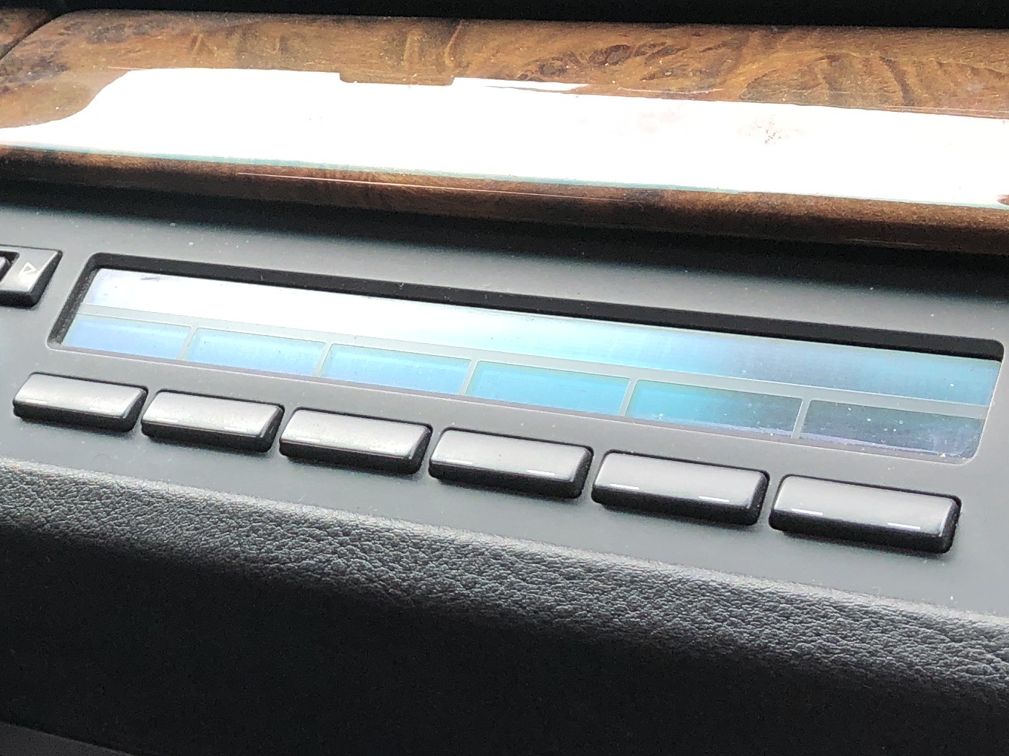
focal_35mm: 83
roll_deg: +0.4
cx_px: 157
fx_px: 2419
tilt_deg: -3.6
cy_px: 182
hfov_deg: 23.1
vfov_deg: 17.7
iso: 32
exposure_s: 1/120
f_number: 1.8
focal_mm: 4
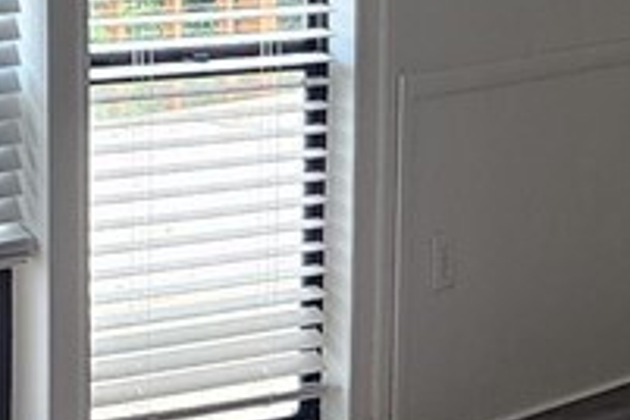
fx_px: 3325
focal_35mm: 190
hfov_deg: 10.7
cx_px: 596
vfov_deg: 7.2
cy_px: 339
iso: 100
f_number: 1.8
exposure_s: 1/120
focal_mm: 6.4
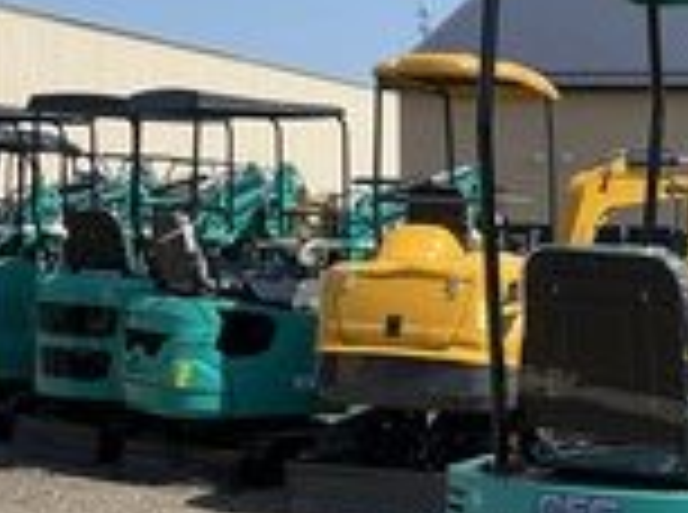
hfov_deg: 24.4
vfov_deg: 19.2
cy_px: 378
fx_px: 1507
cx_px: 701
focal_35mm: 76
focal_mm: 3
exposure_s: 1/1311
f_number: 1.8
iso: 25
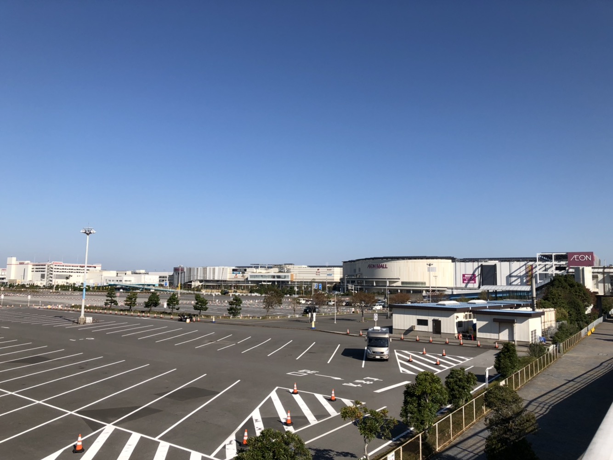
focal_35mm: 29
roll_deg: -0.7
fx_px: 513
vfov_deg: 48.2
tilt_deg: +5.7
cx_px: 306
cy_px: 230
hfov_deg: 61.7
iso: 20
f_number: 1.8
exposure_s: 1/2667
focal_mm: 3.99
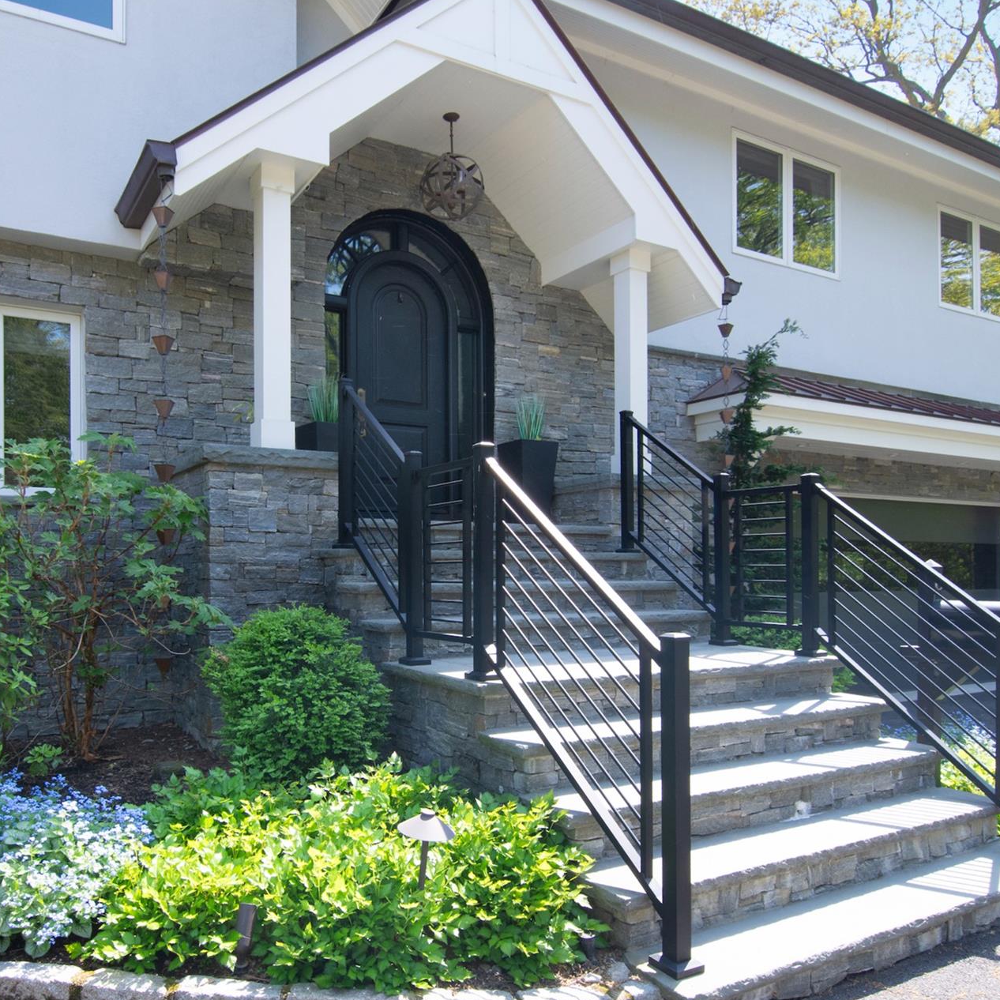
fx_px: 742
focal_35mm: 23
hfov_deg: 67.3
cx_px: 397
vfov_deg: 68.0
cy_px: 494
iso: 400
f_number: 10
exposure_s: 1/125
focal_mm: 11
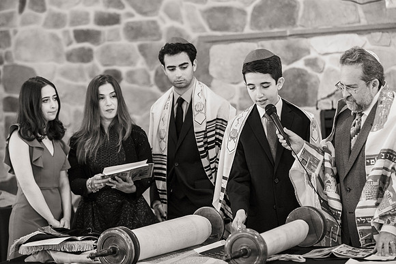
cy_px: 119
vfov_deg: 13.8
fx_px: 1090
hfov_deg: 20.6
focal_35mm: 99
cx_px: 204
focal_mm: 90
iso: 3200
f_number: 3.2
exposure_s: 1/60
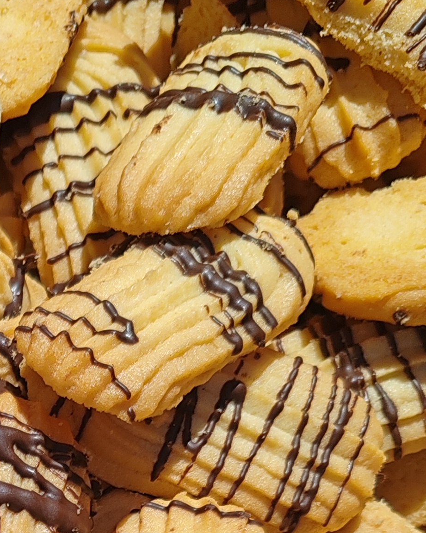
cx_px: -165
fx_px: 1466
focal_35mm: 93
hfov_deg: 15.5
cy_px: 802
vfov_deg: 18.3
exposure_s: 1/870
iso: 50
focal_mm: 6.12
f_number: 1.9
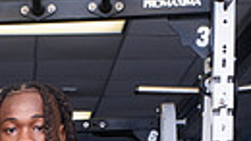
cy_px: 415
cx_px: 29
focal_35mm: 138
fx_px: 918
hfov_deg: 15.4
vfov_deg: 7.7
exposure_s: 1/400
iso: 500
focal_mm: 38
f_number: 6.3
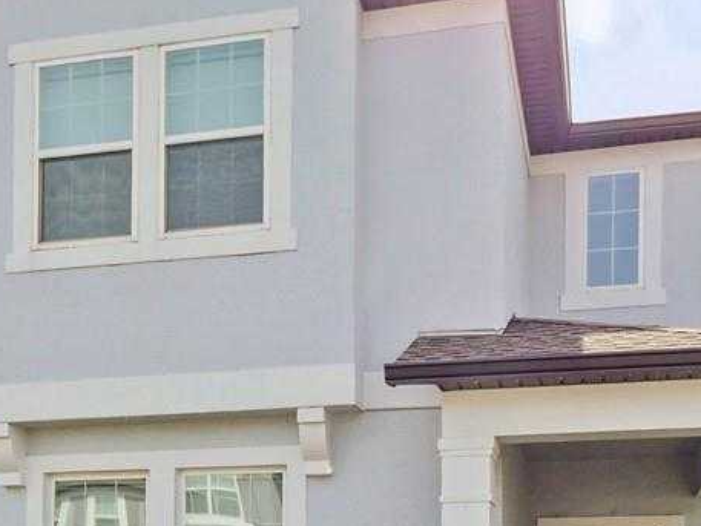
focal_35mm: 56
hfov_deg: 34.3
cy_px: 498
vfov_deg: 25.1
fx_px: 1134
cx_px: 298
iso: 200
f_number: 9
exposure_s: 1/500
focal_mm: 8
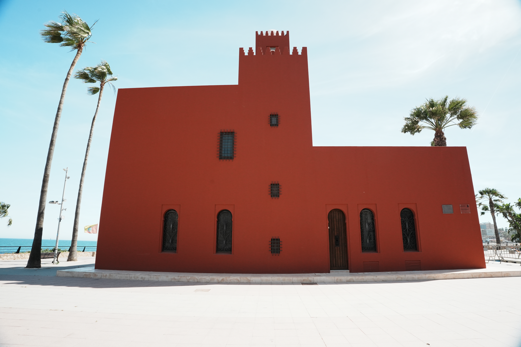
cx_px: 260
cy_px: 174
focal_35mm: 20
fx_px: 289
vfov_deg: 61.9
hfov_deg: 84.0
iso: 1250
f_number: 10
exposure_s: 1/500
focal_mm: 20
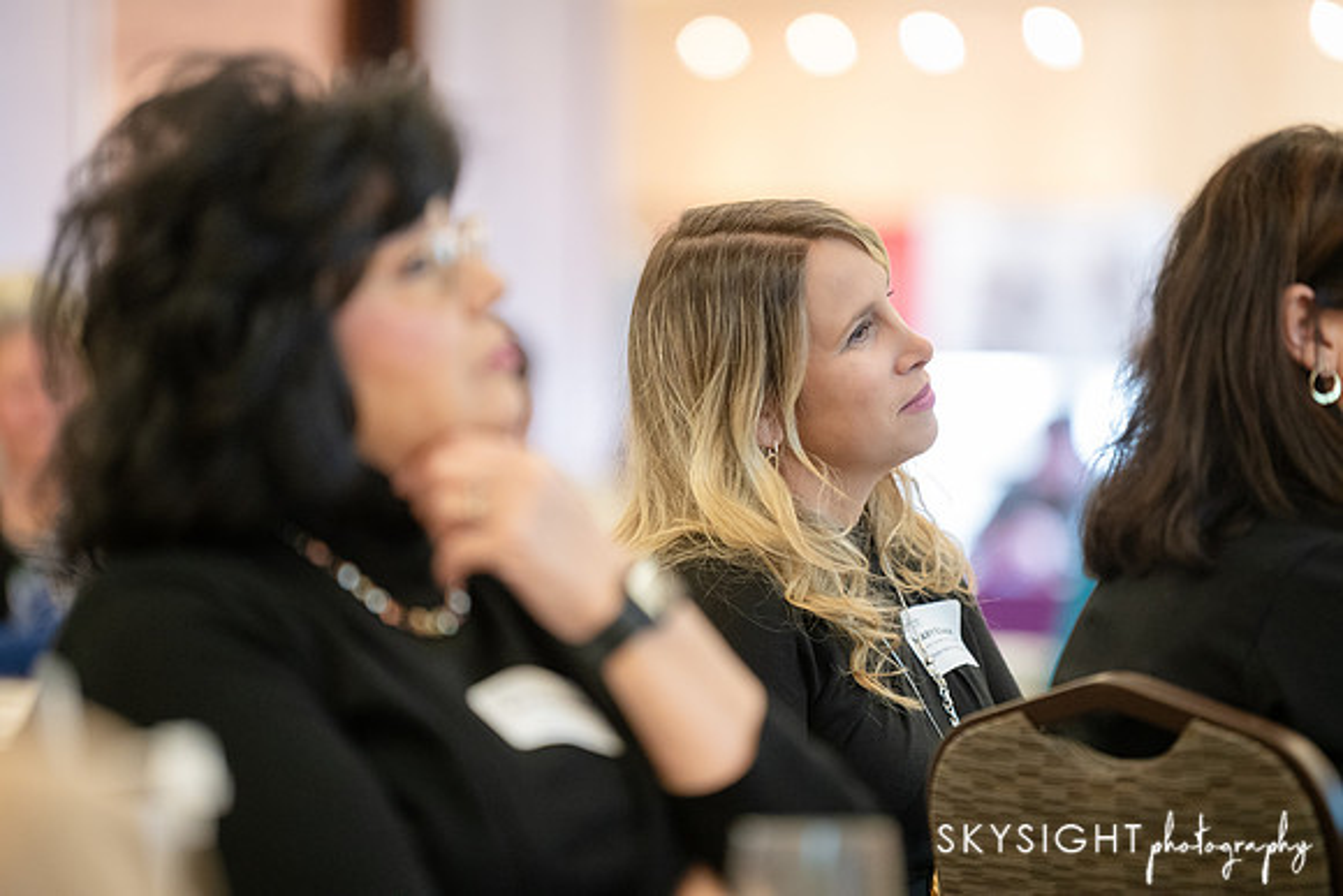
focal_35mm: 200
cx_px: 672
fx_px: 7469
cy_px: 448
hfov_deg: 10.3
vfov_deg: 6.9
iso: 3200
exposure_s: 1/250
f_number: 2.8
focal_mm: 200
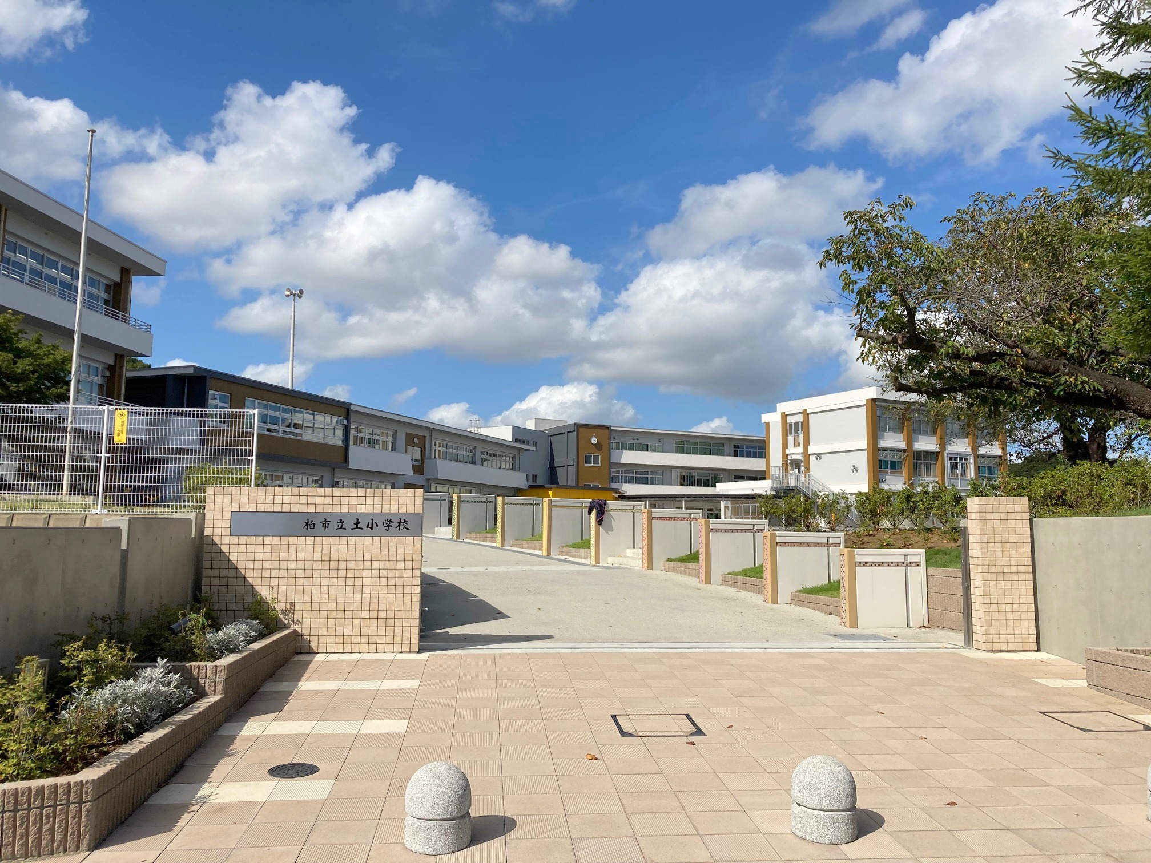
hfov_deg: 63.4
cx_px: 576
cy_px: 432
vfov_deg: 49.7
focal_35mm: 28
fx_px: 931
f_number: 1.8
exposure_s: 1/3690
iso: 25
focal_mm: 3.99
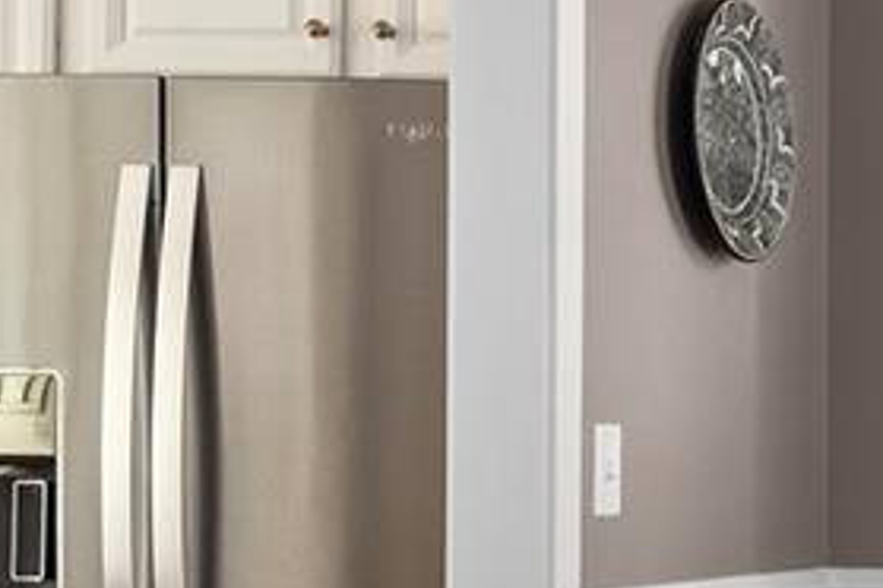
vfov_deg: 12.4
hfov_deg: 14.7
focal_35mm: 110
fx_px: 2698
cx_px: 1848
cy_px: 533
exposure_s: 1/40
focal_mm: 15
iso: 320
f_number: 6.3
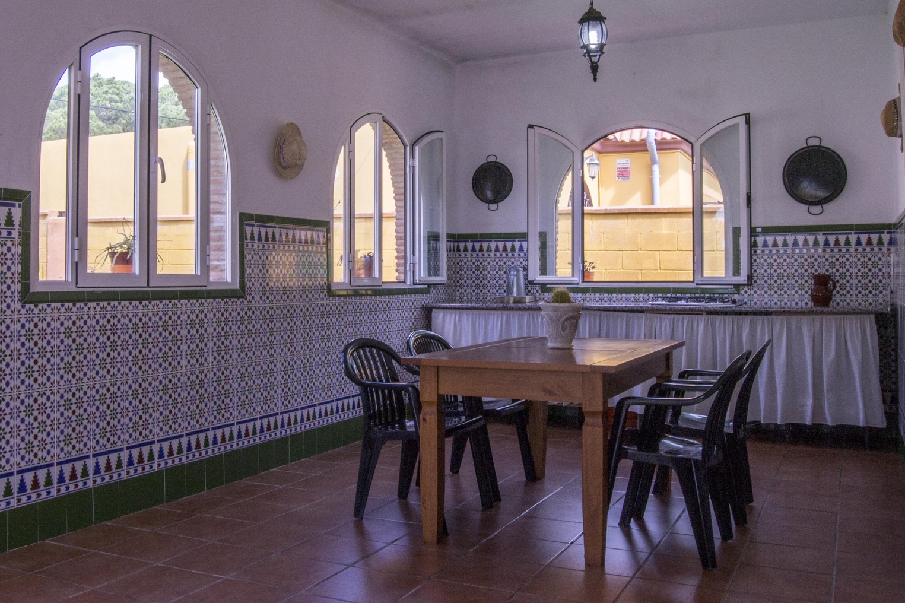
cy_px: 243
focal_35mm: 34
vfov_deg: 38.7
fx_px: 854
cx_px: 405
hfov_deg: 55.7
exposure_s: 1/40
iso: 400
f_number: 20
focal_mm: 18
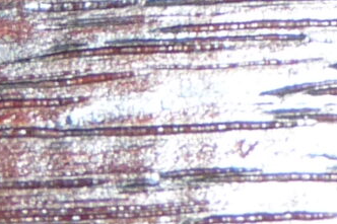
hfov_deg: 4.8
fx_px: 3976
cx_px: 570
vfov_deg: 3.2
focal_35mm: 425
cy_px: -462
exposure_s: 1/30
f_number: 4
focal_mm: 9.5
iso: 100
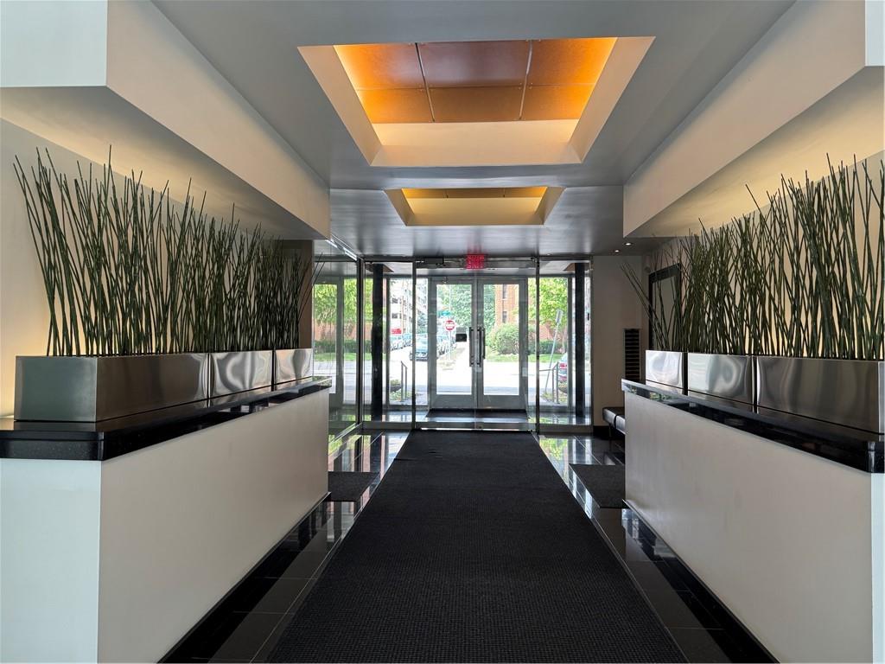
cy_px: 332
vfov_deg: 56.8
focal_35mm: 24
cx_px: 442
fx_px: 614
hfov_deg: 71.6
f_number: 1.78
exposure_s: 1/120
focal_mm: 6.76
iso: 100
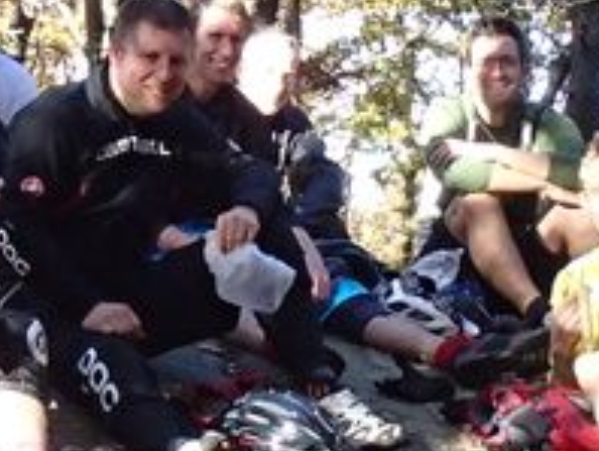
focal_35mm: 179
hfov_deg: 11.0
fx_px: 3101
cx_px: 165
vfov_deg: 8.3
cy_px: 224
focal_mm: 8.8
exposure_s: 1/250
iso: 640
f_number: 4.9
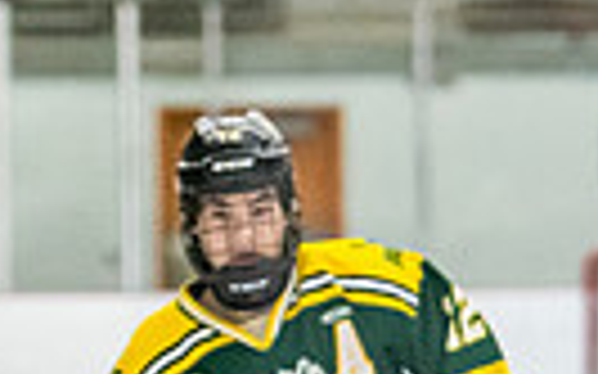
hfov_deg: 3.5
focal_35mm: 595
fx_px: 9693
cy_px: 1012
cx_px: 704
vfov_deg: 2.2
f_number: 2.8
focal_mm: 105
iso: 4000
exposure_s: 1/800
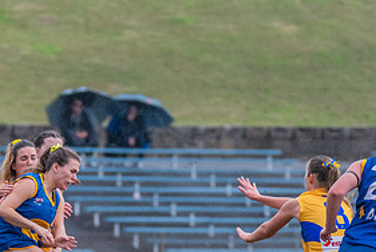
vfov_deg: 1.7
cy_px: 231
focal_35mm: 788
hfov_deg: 2.6
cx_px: 53
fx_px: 8239
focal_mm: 300
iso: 1400
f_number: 5.6
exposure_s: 1/1250
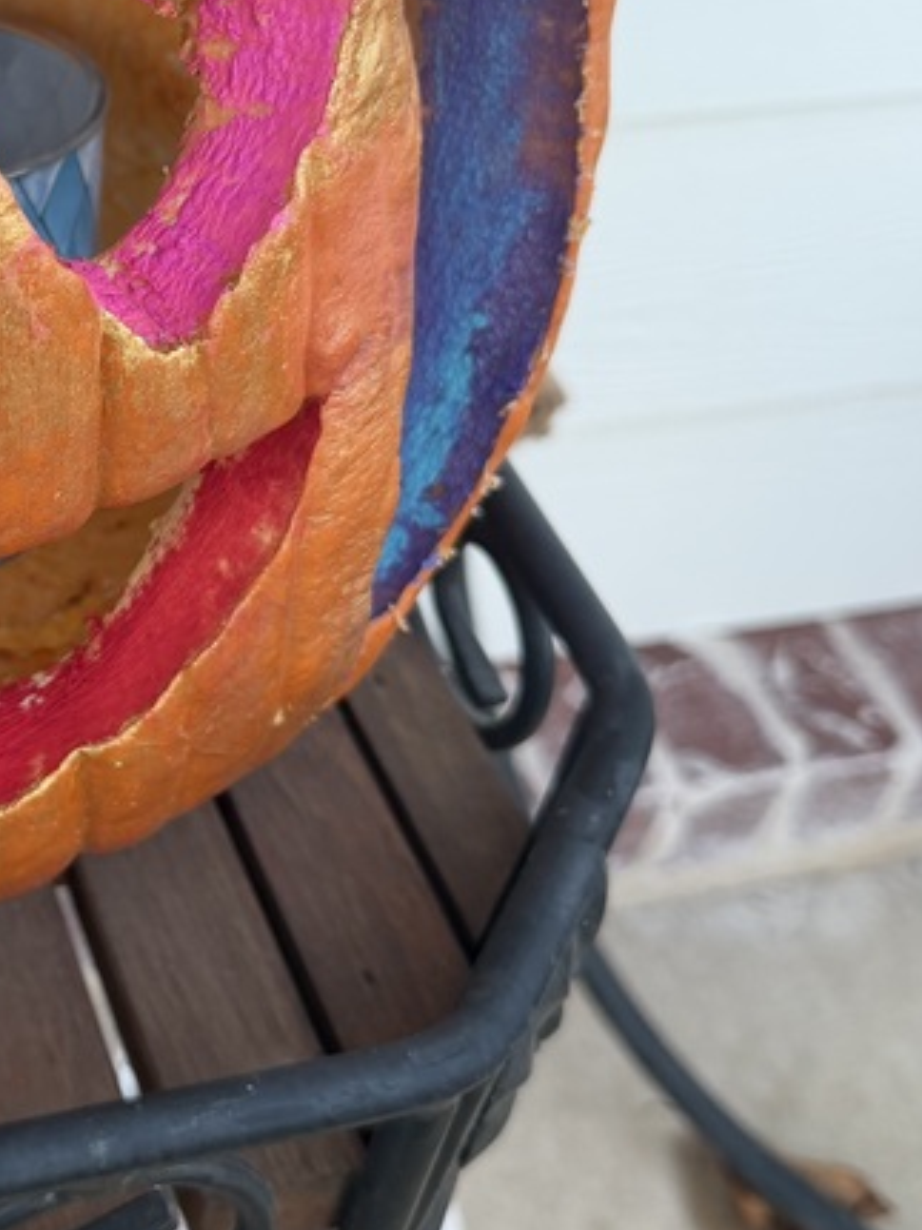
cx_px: -80
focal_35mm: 57
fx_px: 2025
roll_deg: -4.0
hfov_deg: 24.1
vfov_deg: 33.5
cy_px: 417
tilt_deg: -39.8
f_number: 1.78
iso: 100
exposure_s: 1/121
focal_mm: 6.76
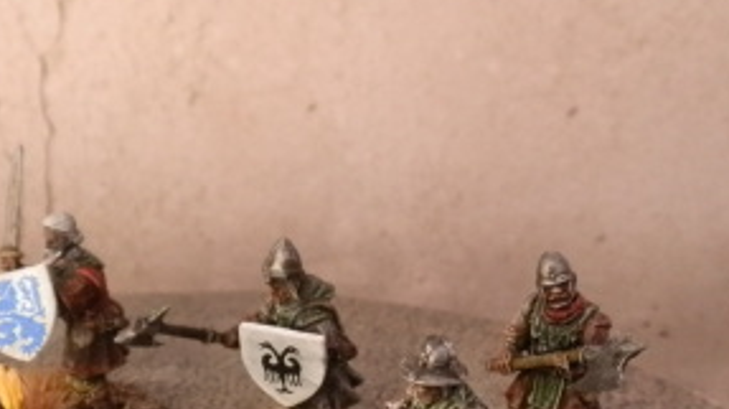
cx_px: 328
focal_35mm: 57
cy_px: 391
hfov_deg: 36.6
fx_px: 1101
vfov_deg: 20.5
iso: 400
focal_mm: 5
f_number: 3.1
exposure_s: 1/125
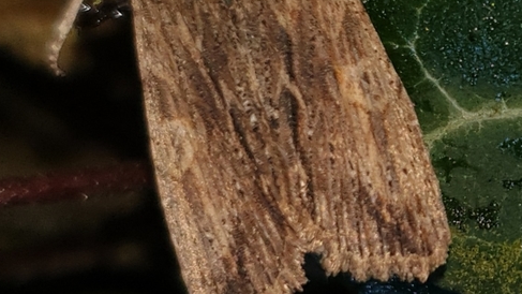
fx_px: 858
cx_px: 165
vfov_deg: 19.0
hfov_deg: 33.5
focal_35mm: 62
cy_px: 14
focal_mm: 4.3
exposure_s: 1/444
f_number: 1.5
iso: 50
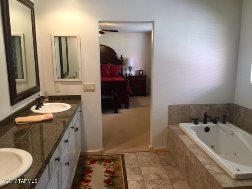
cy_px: 94
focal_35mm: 29
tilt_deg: -9.7
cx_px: 126
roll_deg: +1.0
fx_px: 211
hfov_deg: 61.7
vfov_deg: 48.2
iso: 50
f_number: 2.2
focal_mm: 4.15
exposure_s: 1/15
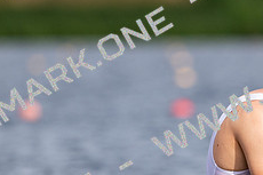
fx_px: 11052
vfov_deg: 0.9
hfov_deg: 1.4
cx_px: 293
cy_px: 160
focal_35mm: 1514
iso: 220
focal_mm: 400
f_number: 4.5
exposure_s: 1/2500
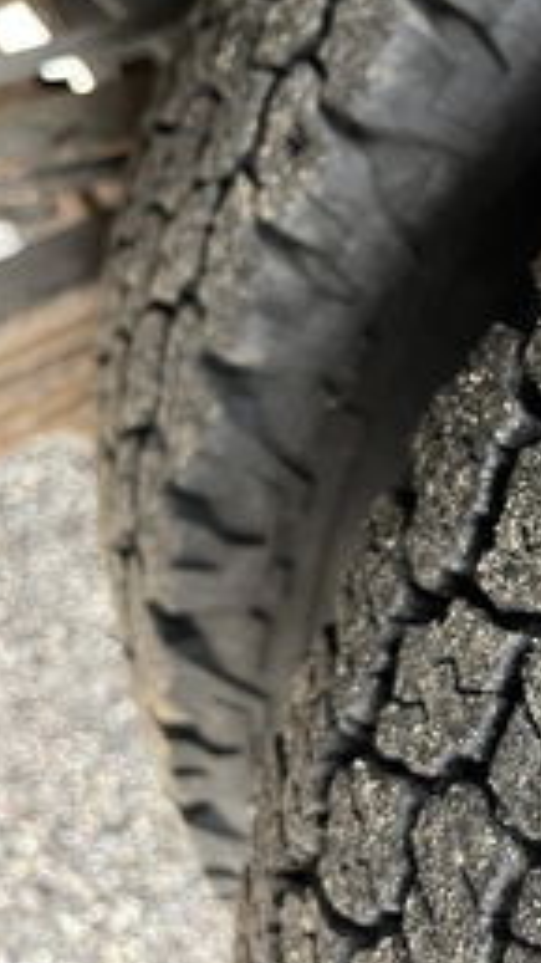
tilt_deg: -44.4
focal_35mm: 44
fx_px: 1123
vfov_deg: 46.4
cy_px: 478
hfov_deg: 24.3
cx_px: 664
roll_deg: +8.8
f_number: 1.6
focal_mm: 5.1
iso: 160
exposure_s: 1/60
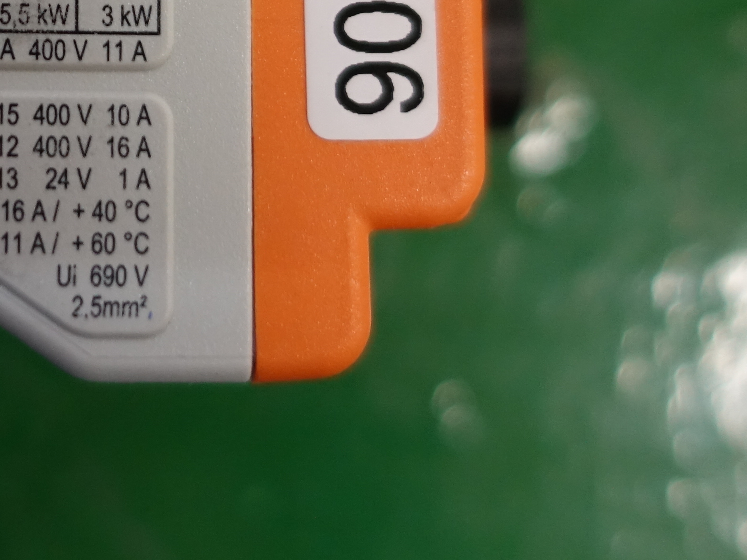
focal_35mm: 67
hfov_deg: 27.5
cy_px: -26
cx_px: 23
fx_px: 1446
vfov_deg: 21.0
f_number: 1.8
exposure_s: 1/30
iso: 500
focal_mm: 8.8
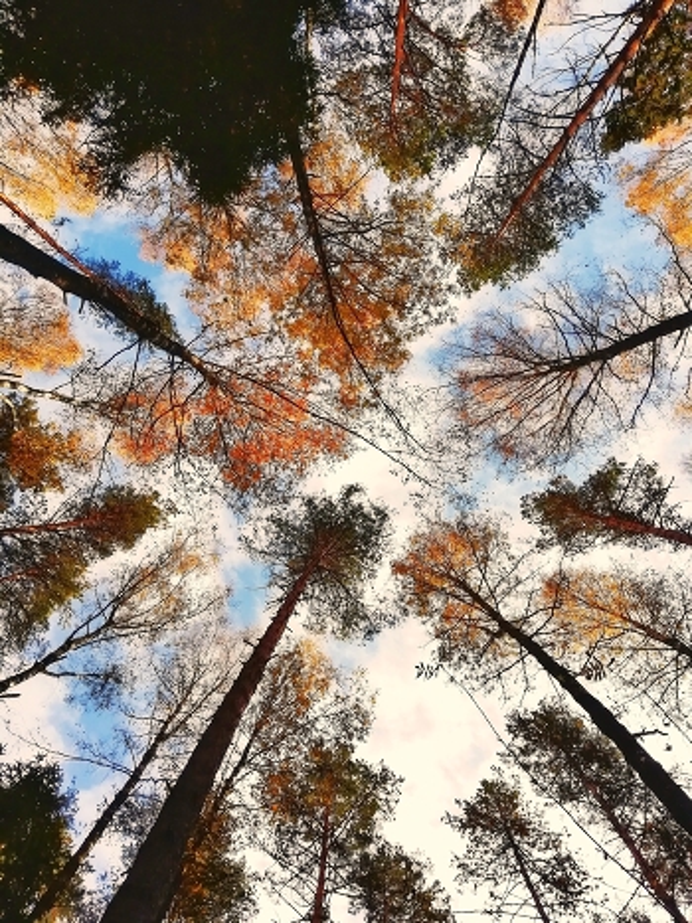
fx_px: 693
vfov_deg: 67.3
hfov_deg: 53.0
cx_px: 346
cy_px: 462
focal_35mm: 26
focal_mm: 3.46
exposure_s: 1/949
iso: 50
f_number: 2.2
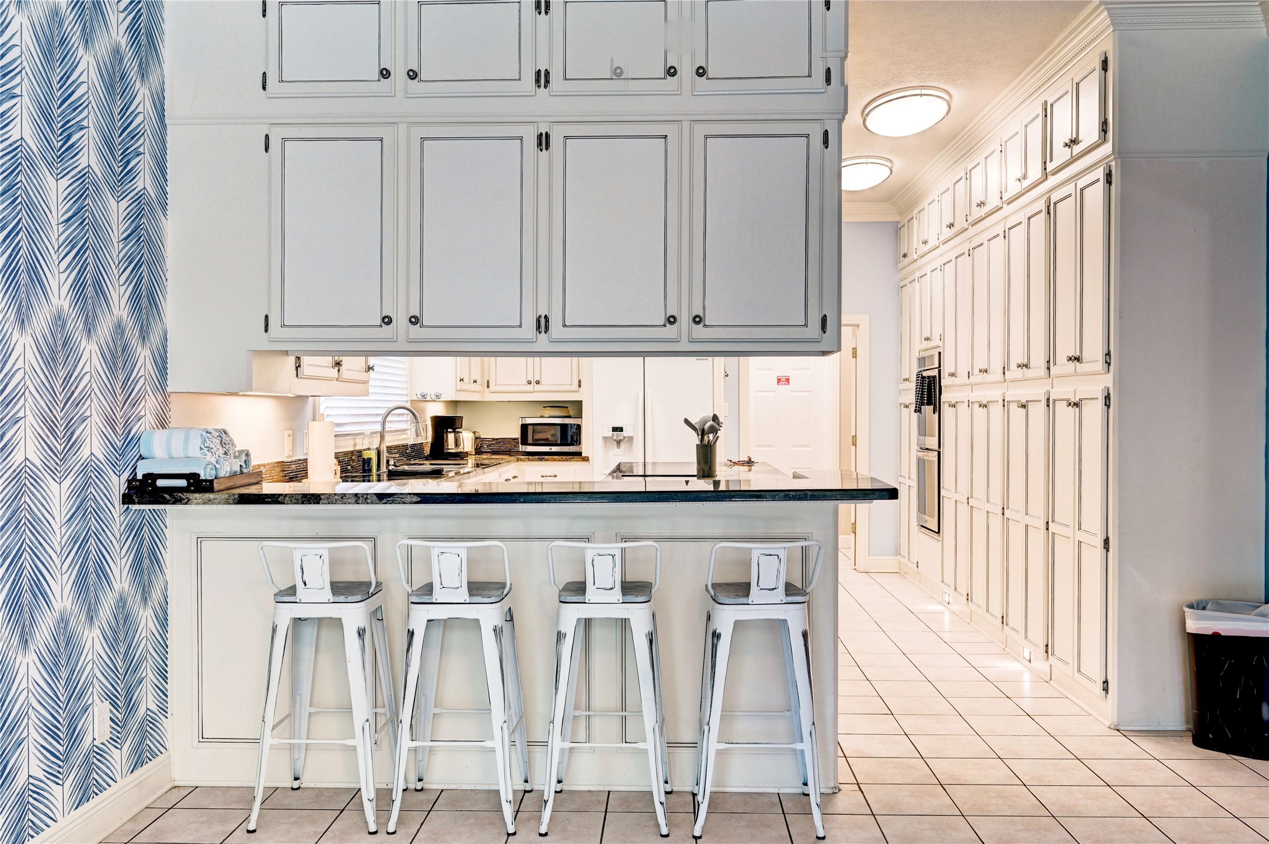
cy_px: 422
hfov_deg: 62.0
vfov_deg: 43.5
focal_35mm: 30
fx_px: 1057
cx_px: 634
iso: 400
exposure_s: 1/13
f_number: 8
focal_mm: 30
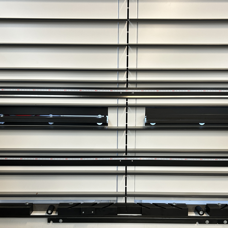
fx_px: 298
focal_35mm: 40
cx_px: 113
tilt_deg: -16.0
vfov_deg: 41.5
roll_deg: -0.1
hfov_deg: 41.9
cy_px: 146
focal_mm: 5.7
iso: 160
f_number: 1.5
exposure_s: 1/50
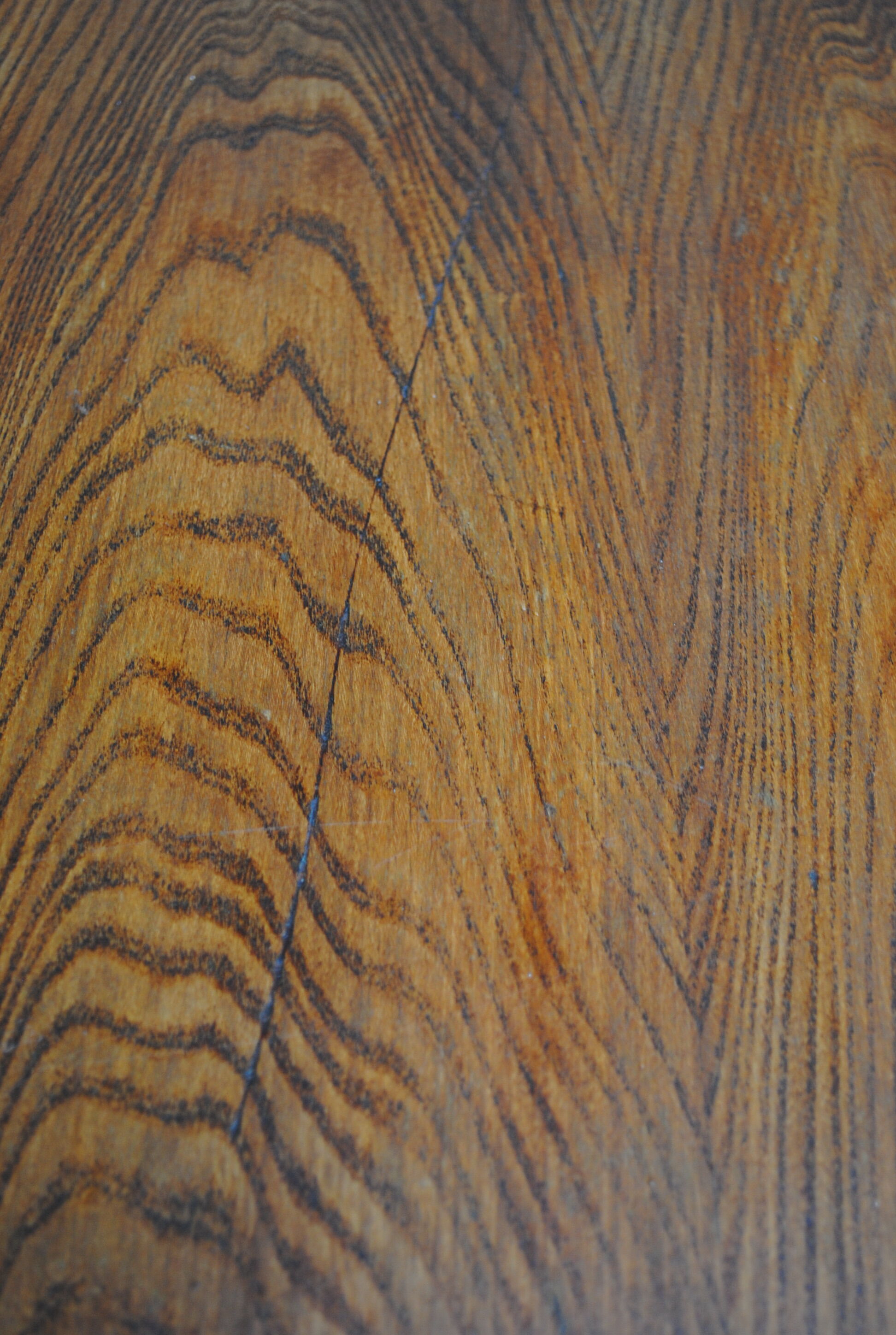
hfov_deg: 25.2
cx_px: 448
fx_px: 2006
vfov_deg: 36.8
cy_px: 668
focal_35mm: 54
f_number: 5
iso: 220
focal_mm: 36
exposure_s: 1/30
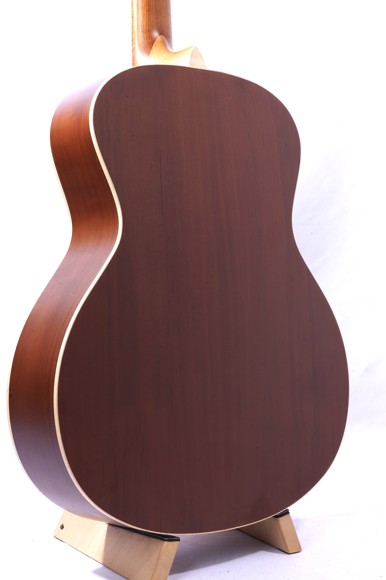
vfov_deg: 31.9
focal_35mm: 63
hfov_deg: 21.6
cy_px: 290
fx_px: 1013
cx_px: 193
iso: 100
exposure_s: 1/50
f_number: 22
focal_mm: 63
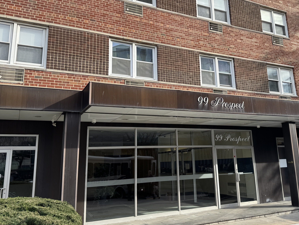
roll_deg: +2.5
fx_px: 285
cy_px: 92
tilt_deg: +13.9
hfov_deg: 55.0
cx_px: 179
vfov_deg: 42.8
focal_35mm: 33
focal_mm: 6.76
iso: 80
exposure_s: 1/1285
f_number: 1.78
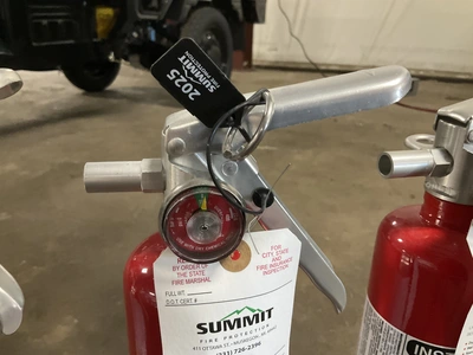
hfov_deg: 61.7
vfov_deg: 48.2
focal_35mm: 29
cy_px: 178
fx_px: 396
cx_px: 236
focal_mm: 3
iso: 250
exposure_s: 1/60
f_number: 1.8
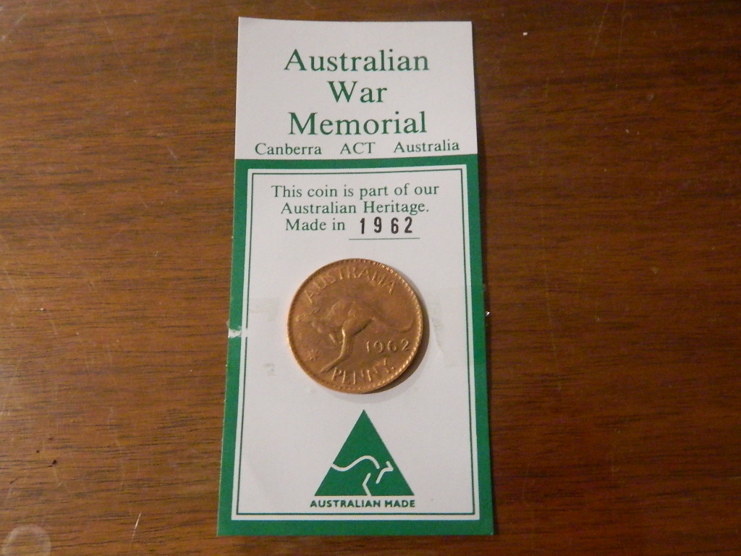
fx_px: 749
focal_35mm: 35
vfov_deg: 40.7
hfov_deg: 52.6
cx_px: 370
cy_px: 278
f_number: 3.3
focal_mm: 6.2
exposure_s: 1/8
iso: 800
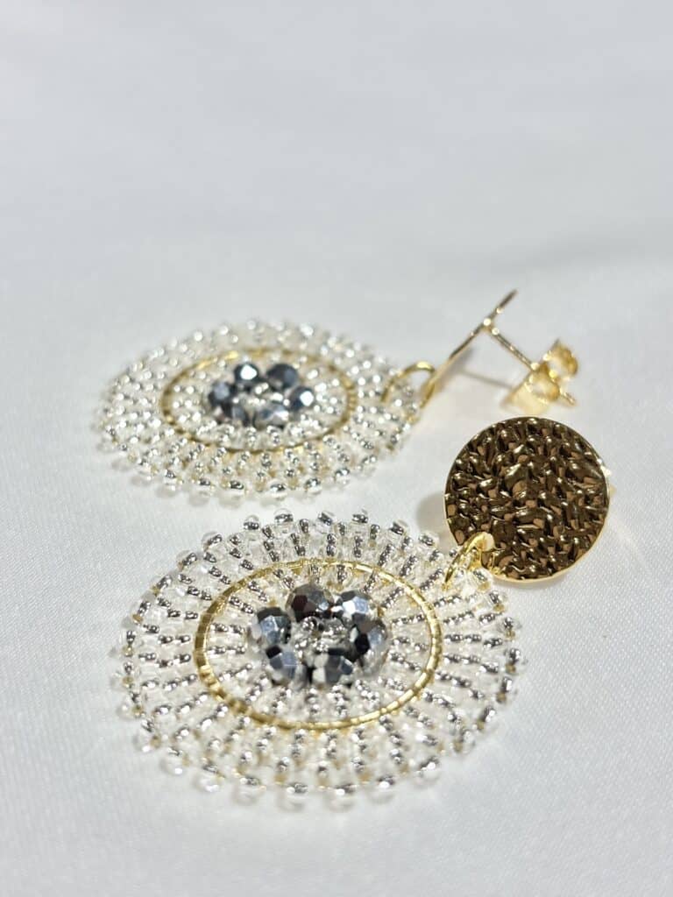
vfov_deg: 36.8
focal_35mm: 52
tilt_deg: -26.4
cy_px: 448
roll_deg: +3.5
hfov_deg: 28.0
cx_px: 336
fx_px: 1348
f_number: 1.6
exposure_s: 1/238
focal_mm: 5.96
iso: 32
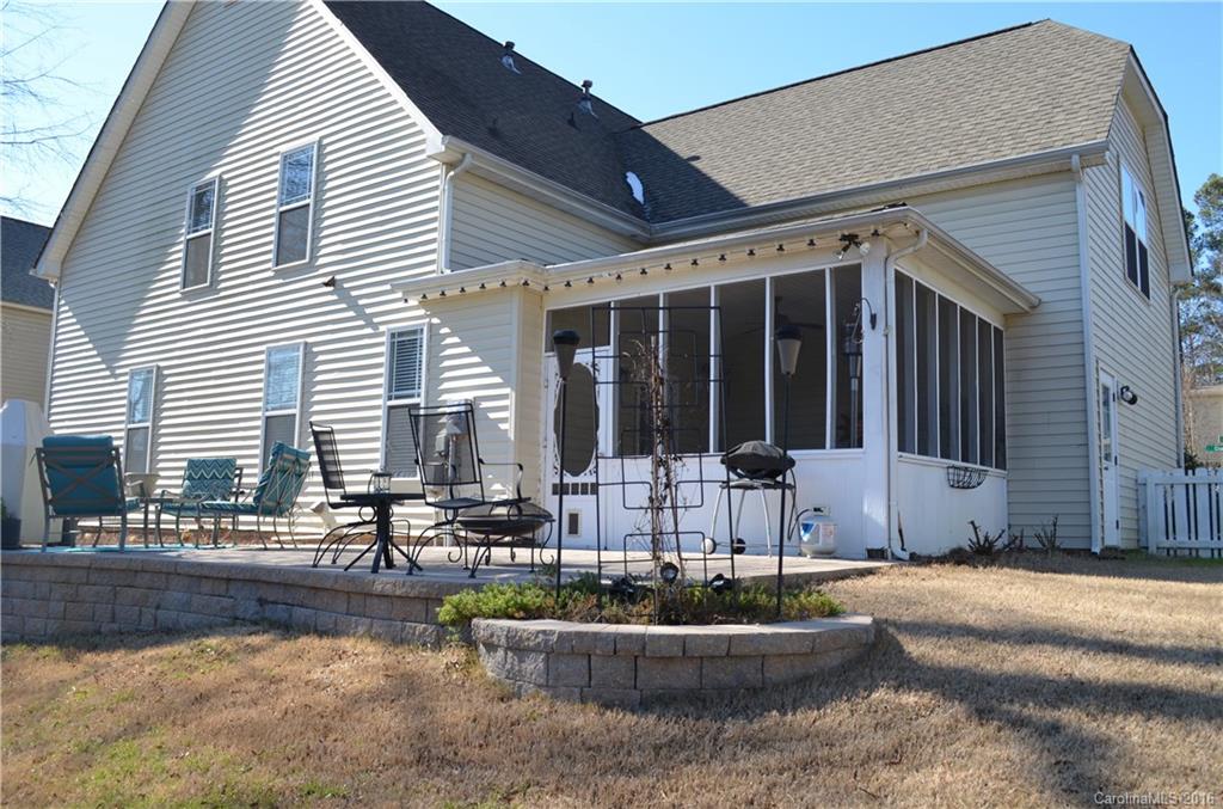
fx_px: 1016
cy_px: 404
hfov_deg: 62.1
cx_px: 612
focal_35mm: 30
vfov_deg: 43.4
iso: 200
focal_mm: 20
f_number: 8
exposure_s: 1/250
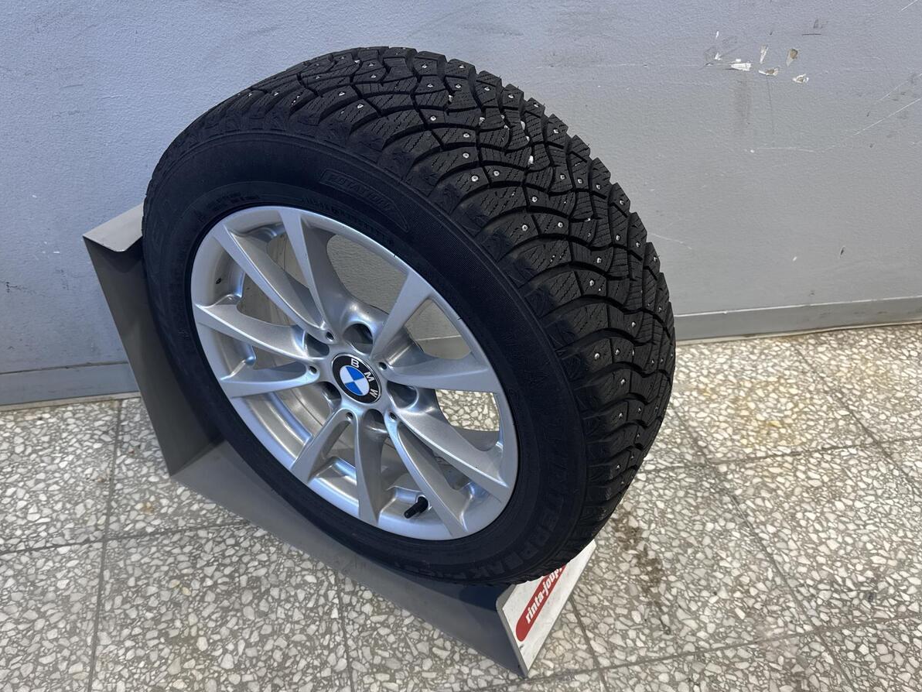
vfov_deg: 48.1
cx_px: 419
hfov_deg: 61.6
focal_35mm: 29
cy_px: 392
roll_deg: -2.9
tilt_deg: -42.9
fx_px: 772
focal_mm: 6.76
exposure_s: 1/100
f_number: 1.78
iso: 80
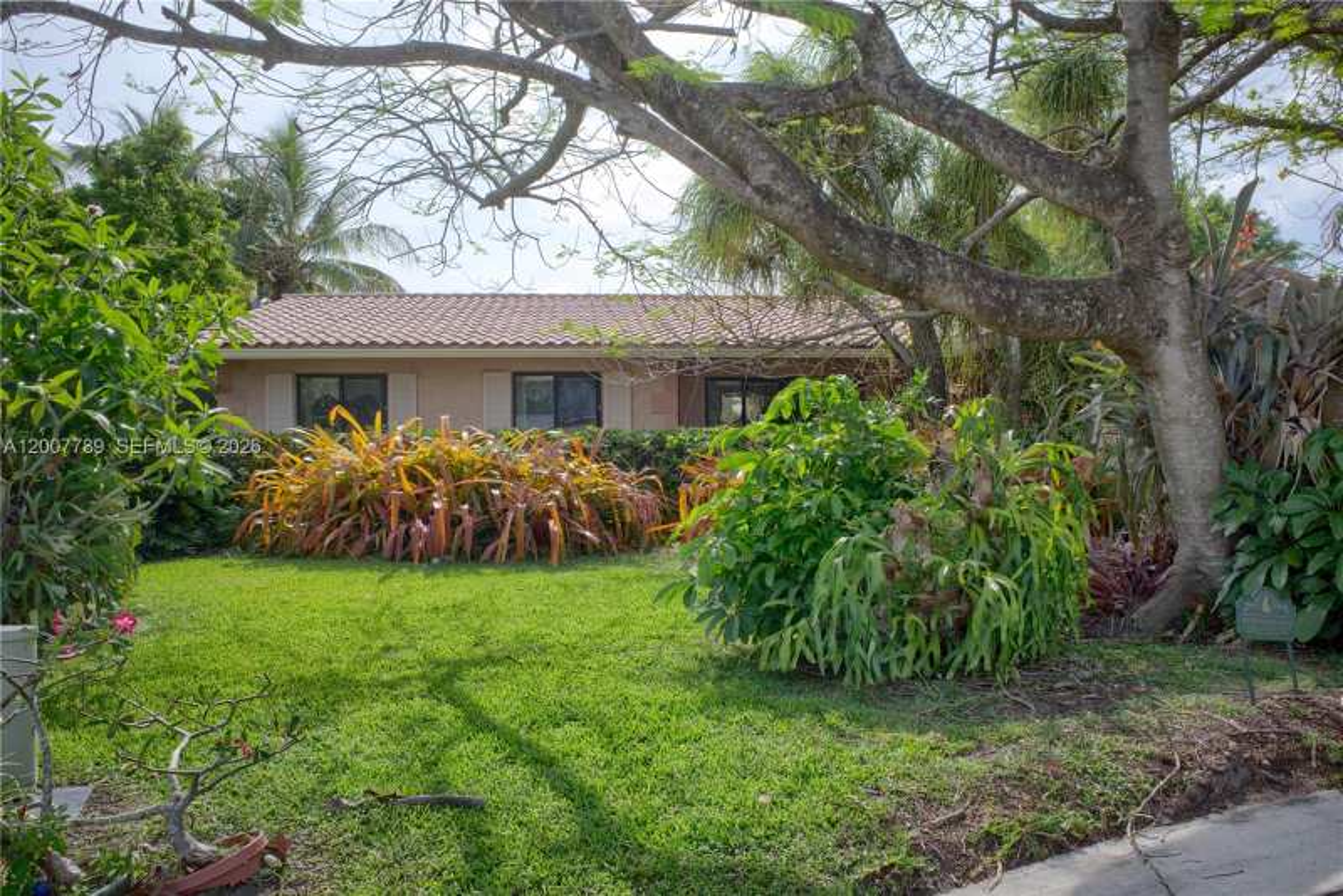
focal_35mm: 28
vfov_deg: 46.4
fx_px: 1045
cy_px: 448
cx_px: 672
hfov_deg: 65.5
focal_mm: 18.3
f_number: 7.1
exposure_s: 1/125
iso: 100
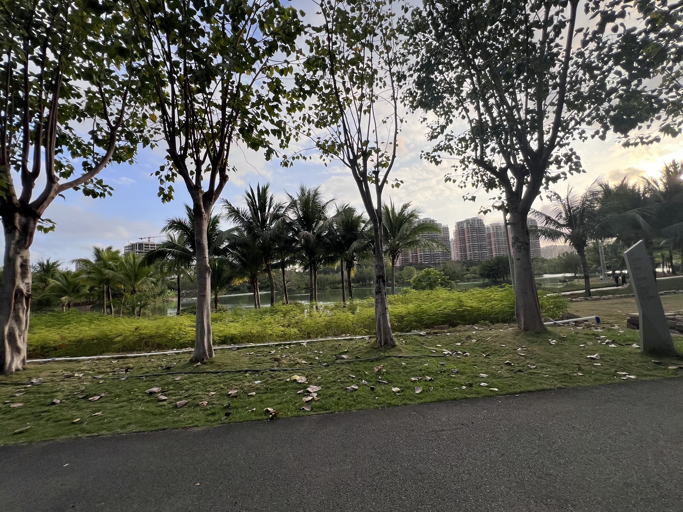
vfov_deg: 89.9
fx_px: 256
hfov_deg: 106.2
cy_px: 256
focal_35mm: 13
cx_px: 342
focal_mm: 1.57
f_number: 1.8
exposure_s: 1/717
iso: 32
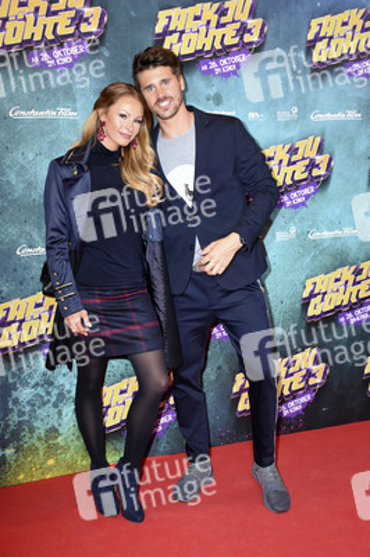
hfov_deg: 22.6
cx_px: 185
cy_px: 278
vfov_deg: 33.4
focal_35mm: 60
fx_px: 927
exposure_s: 1/160
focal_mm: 40
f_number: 4.5
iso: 1600
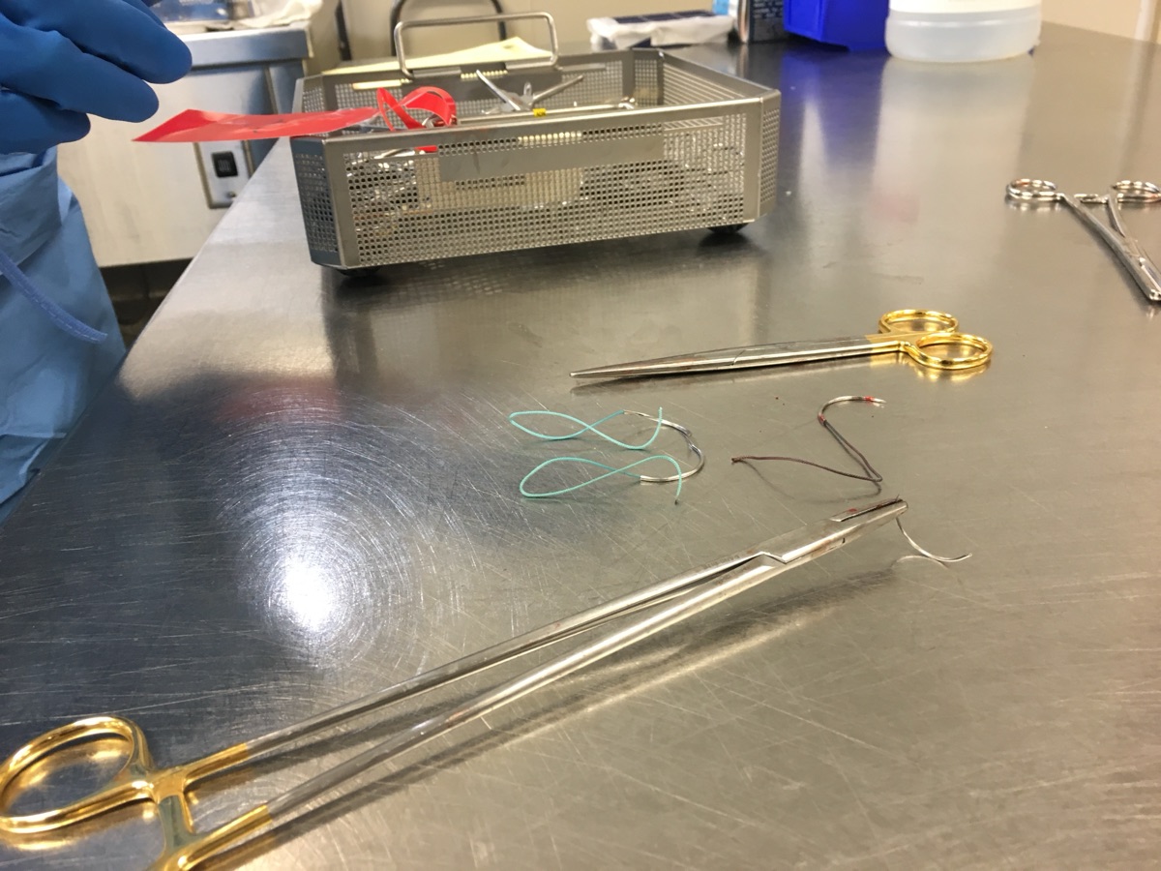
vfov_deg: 48.2
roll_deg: +3.8
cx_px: 580
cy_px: 436
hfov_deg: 61.7
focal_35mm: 29
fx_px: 973
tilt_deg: -28.1
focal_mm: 4.15
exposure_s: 1/30
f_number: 2.2
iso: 64
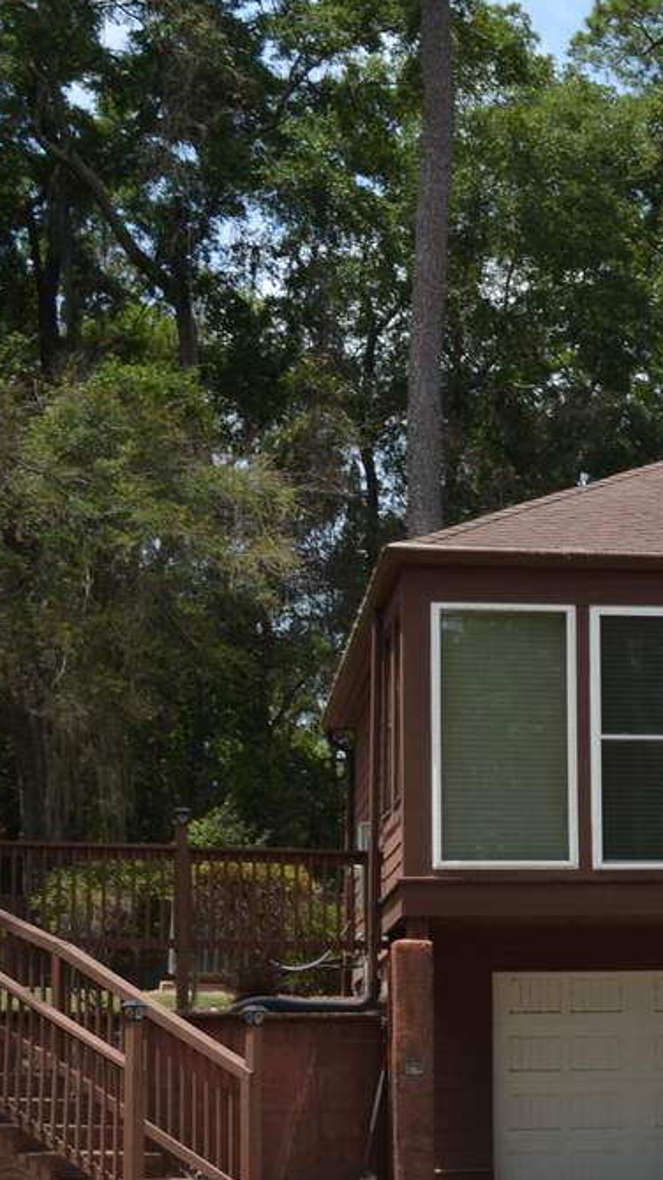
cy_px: 746
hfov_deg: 11.2
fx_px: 3190
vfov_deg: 20.9
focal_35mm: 102
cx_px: 1111
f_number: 8
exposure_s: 1/200
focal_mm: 34
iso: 100
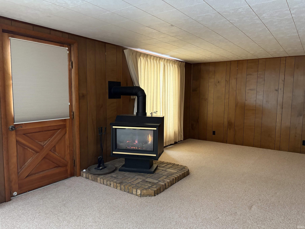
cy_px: 114
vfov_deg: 53.1
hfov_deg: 67.3
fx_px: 229
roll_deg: -0.5
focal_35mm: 26
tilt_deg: -5.3
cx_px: 152
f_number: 1.6
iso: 500
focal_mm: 5.96
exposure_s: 1/30
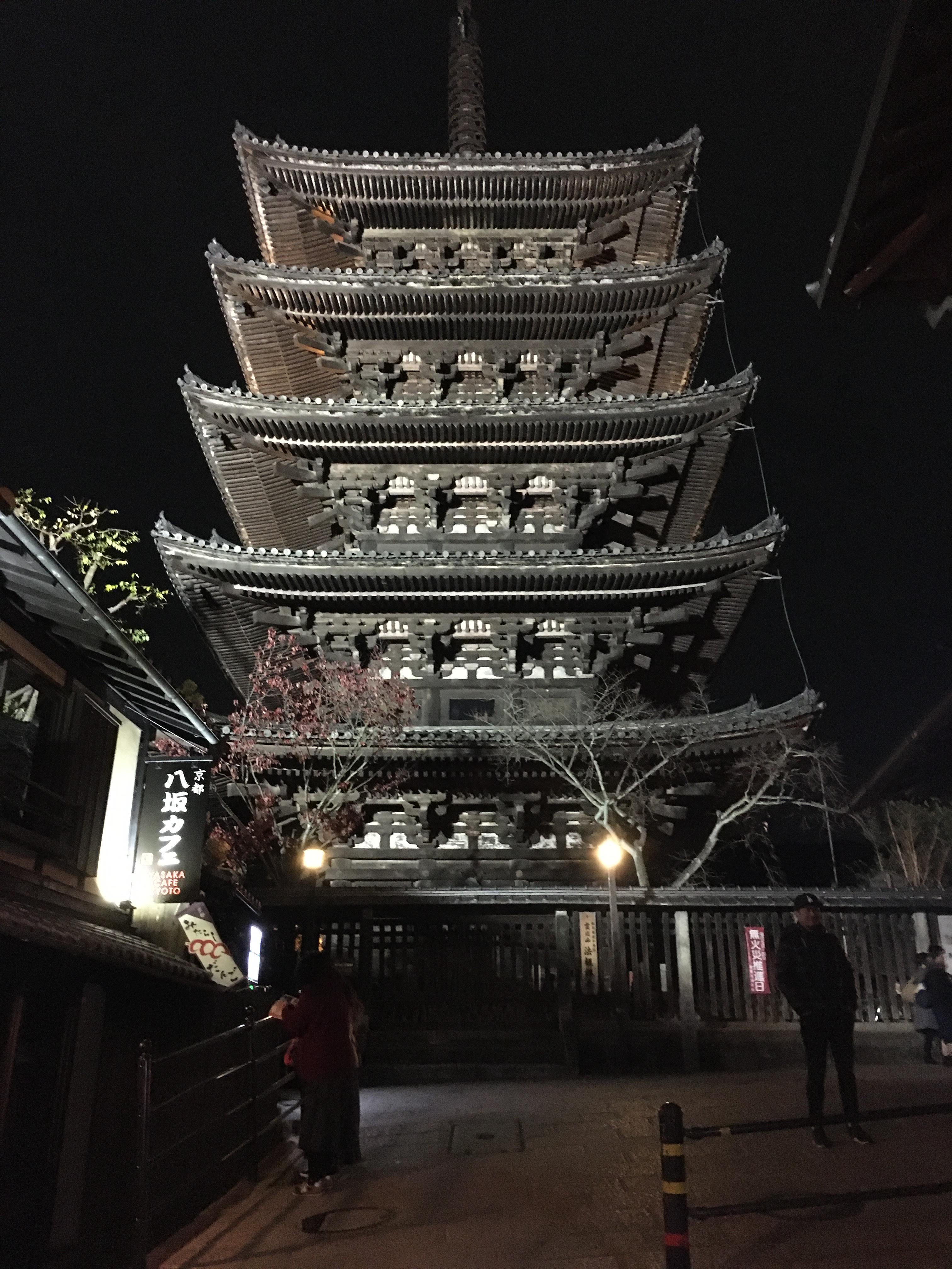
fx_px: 1063
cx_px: 476
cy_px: 634
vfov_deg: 61.7
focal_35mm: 29
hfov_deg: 48.2
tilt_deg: +23.7
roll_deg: -0.5
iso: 800
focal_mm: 4.15
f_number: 2.2
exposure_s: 1/15
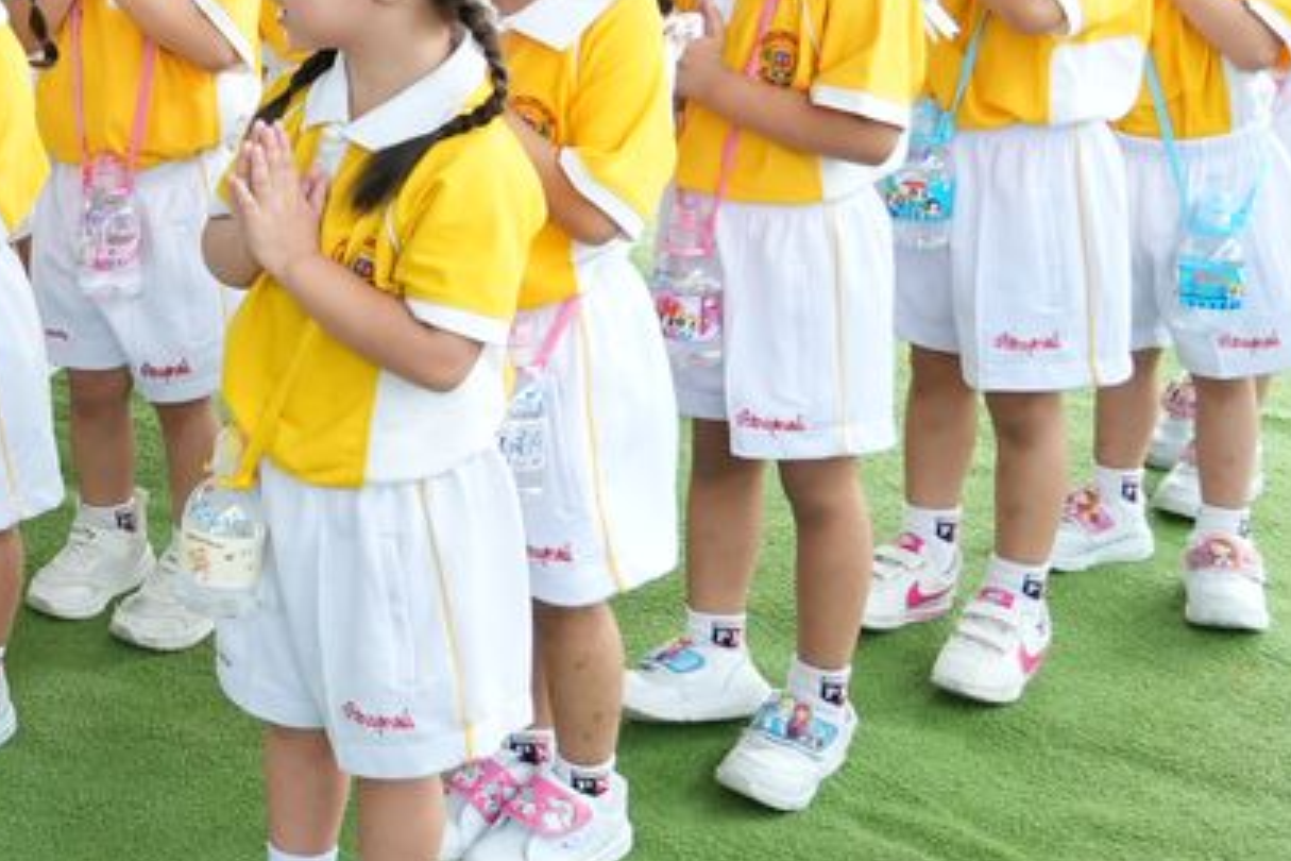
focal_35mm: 75
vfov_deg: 17.8
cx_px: -88
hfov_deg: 25.3
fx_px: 2689
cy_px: 32
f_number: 4
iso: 1600
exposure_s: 1/640
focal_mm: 18
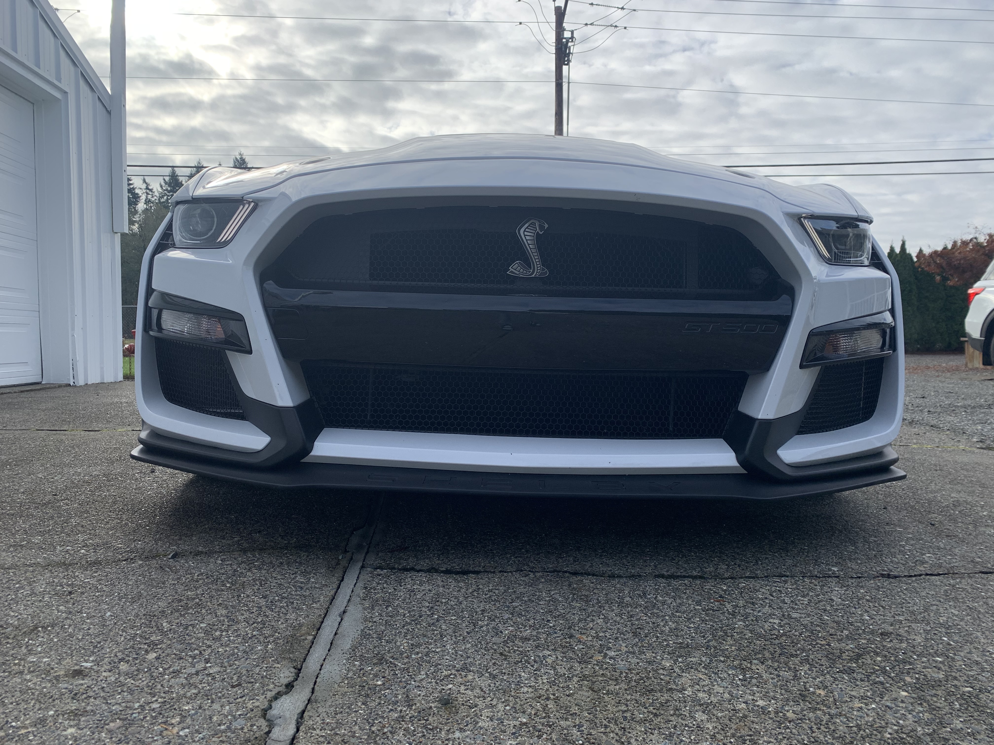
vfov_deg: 53.1
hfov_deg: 67.3
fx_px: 747
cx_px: 497
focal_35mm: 26
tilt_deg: -4.9
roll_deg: +0.9
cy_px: 372
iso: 25
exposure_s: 1/1953
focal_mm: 4.25
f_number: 1.8
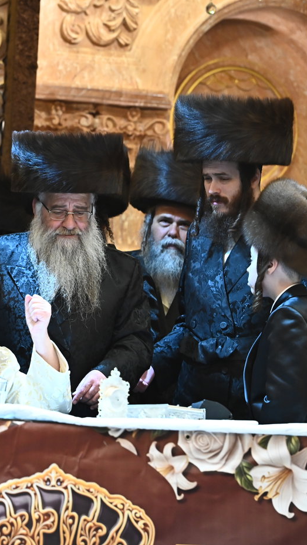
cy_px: 272
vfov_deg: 7.6
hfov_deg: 4.3
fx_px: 4107
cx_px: 0
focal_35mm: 284
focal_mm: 180
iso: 2500
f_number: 5
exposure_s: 1/200
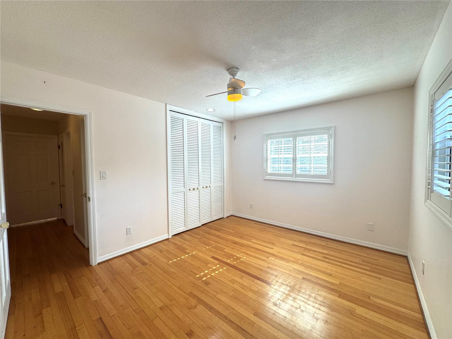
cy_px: 170
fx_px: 183
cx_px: 226
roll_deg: +0.3
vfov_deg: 85.7
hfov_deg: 102.1
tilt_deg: -2.6
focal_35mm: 14
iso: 50
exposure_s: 1/120
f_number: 2.2
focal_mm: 2.22
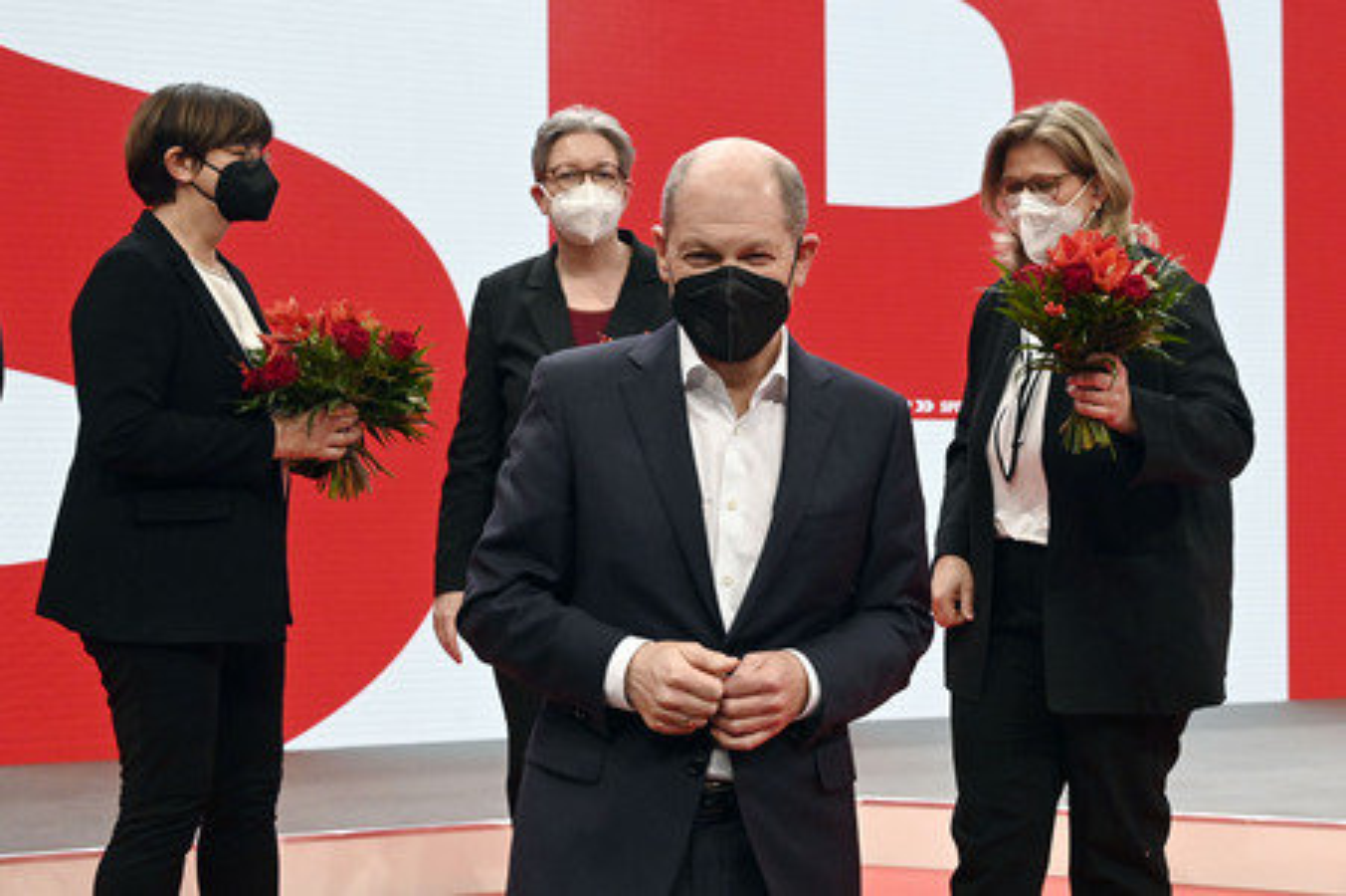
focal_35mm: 36
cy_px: 448
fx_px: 1345
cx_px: 673
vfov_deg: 36.8
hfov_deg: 53.2
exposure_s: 1/640
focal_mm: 36
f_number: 5.6
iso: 5000
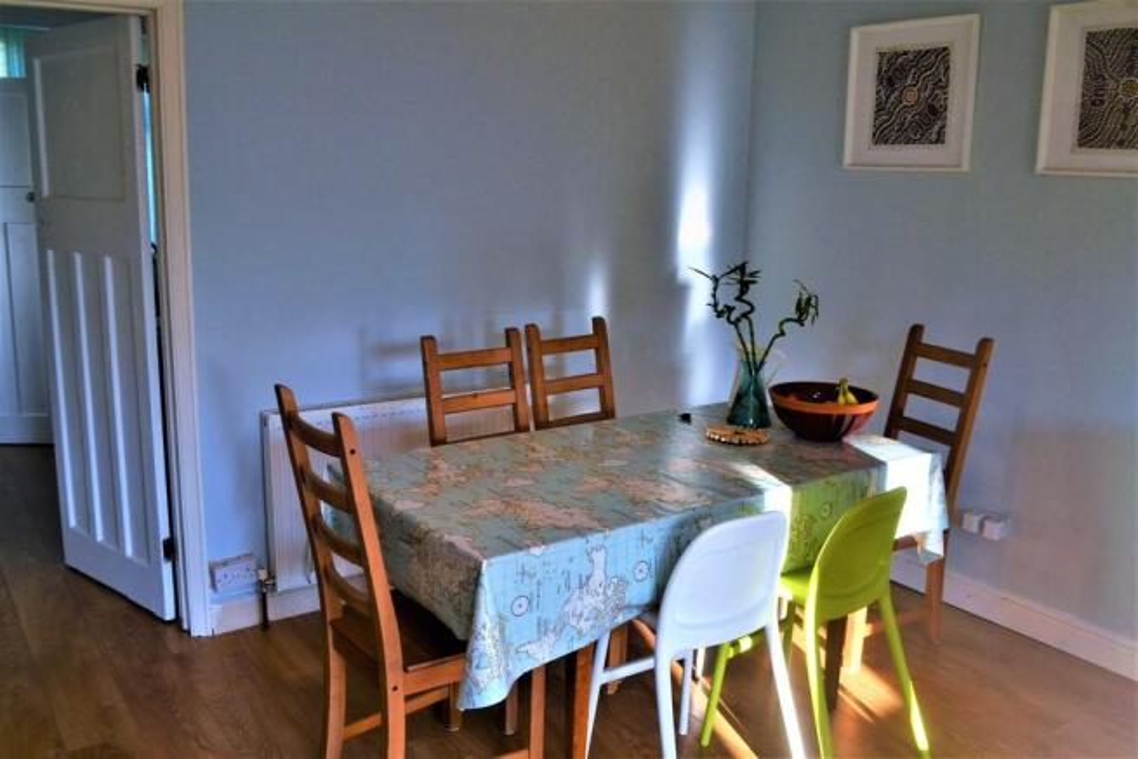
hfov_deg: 61.9
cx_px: 569
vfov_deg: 43.6
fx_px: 948
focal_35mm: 30
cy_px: 380
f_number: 5.6
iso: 400
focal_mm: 20
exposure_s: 1/125
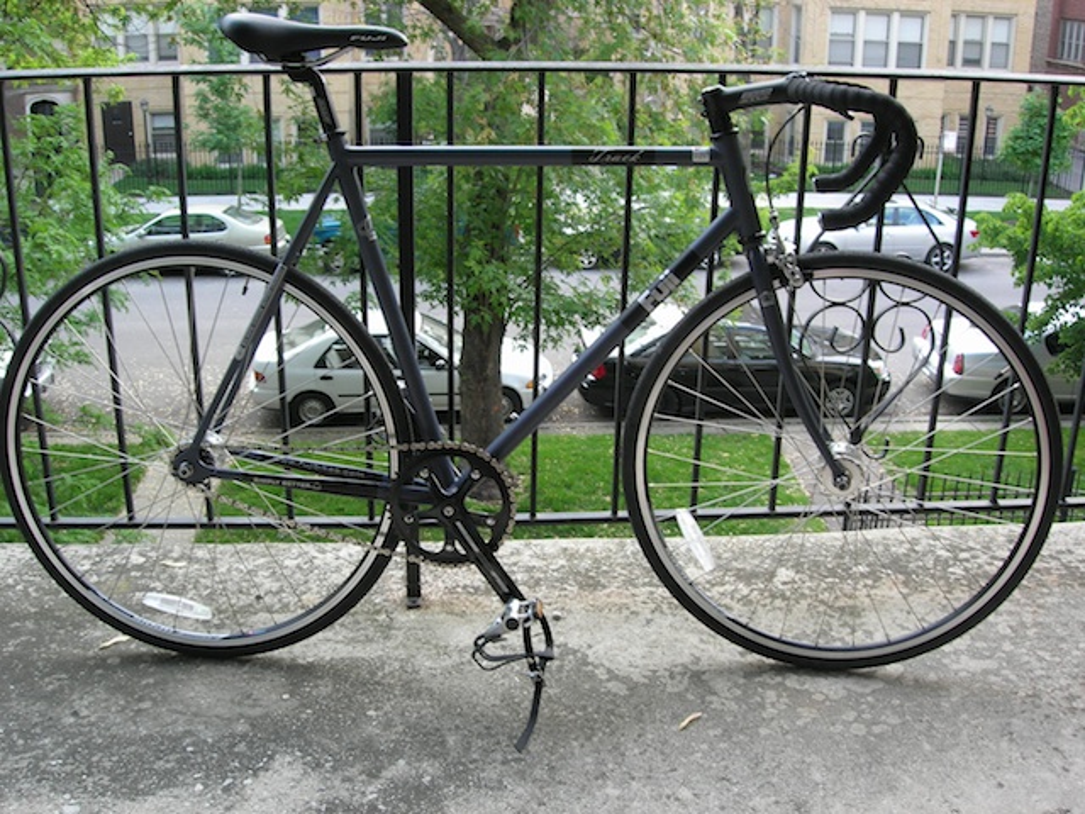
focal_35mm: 38
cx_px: 542
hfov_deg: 49.0
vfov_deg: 37.7
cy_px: 407
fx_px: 1191
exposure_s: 1/44.2
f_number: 4.8
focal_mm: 7.8
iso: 64
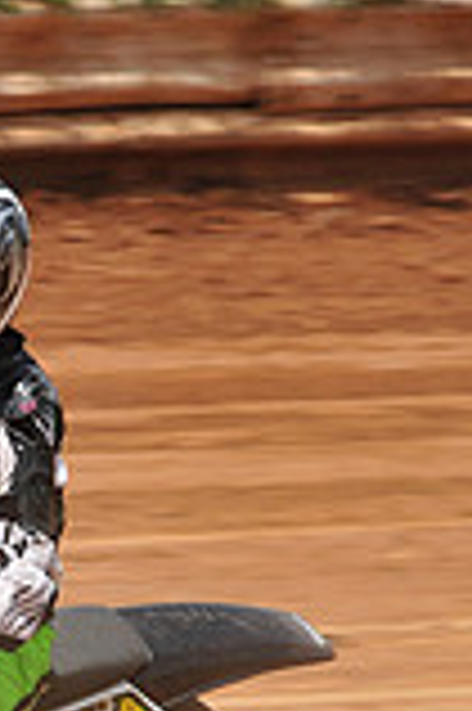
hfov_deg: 1.9
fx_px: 14446
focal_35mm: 733
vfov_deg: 2.8
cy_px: 572
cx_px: -54
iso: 200
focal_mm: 200
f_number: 11
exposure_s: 1/400
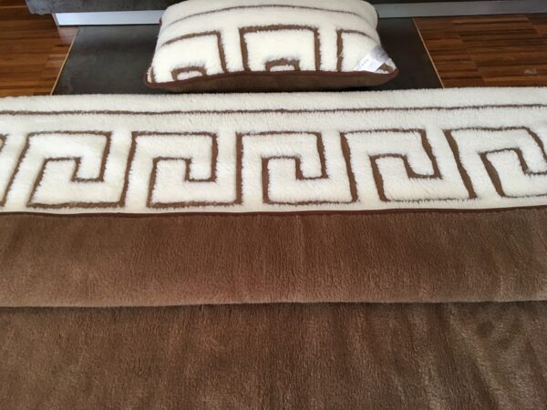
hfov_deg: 61.7
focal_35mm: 29
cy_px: 205
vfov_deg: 48.2
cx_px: 274
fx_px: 458
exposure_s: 1/33
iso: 50
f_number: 2.2
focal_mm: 4.15
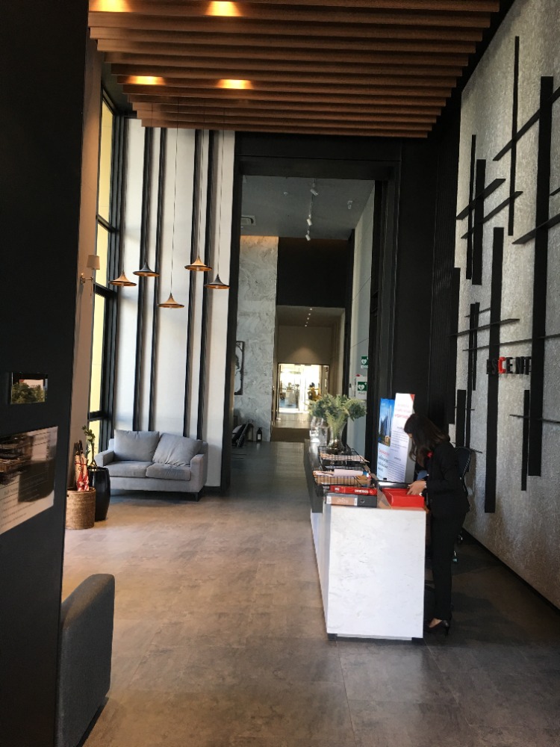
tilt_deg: +0.6
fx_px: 626
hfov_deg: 48.2
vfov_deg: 61.7
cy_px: 374
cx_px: 280
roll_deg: -2.1
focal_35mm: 29
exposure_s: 1/33
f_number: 2.2
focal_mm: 4.15
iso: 40
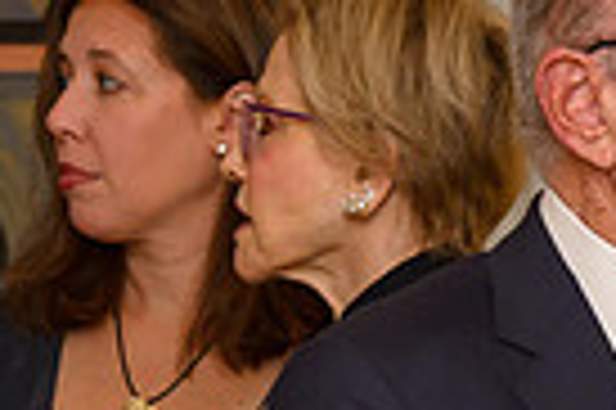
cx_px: 1062
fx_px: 5862
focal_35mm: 343
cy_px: 435
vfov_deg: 4.0
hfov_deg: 5.9
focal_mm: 75
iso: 800
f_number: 5.6
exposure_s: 1/50
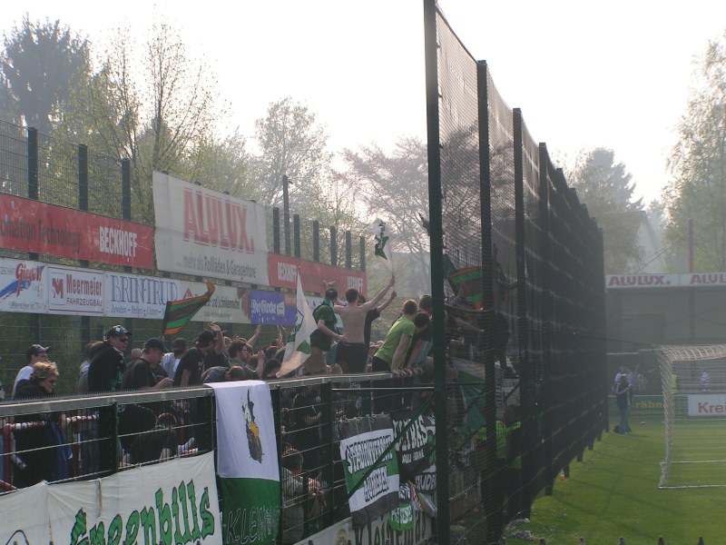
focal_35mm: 91
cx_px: 363
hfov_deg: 21.5
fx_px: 1909
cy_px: 272
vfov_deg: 16.2
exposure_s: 1/400
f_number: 5.6
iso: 50
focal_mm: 13.9
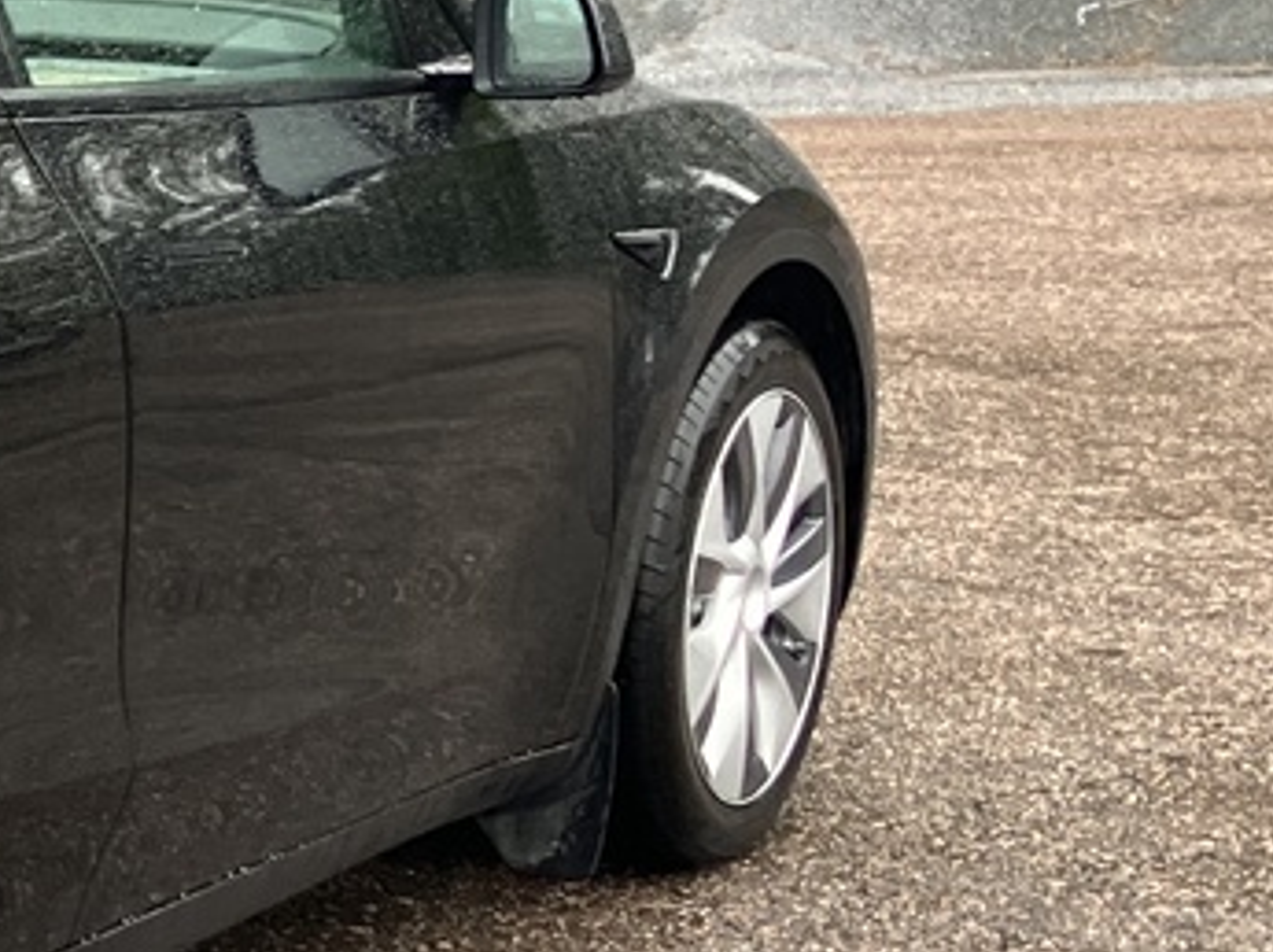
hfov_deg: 15.0
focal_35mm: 117
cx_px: -882
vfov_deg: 12.6
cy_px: 494
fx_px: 4298
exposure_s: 1/121
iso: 40
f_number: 1.8
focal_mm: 3.99
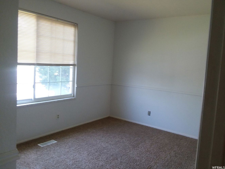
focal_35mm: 29
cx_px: 112
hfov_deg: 61.7
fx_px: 188
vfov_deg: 48.2
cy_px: 84
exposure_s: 1/30
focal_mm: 2.47
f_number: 1.9
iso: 50
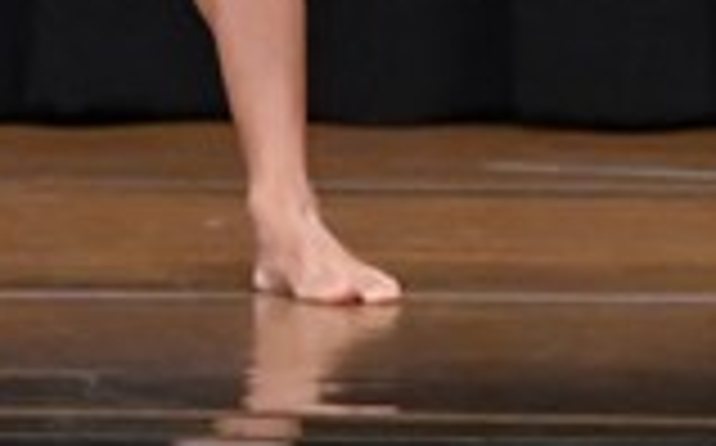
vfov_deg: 1.3
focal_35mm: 1006
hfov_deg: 2.1
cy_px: -671
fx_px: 19610
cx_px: 178
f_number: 5.6
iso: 8000
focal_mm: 135
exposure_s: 1/400
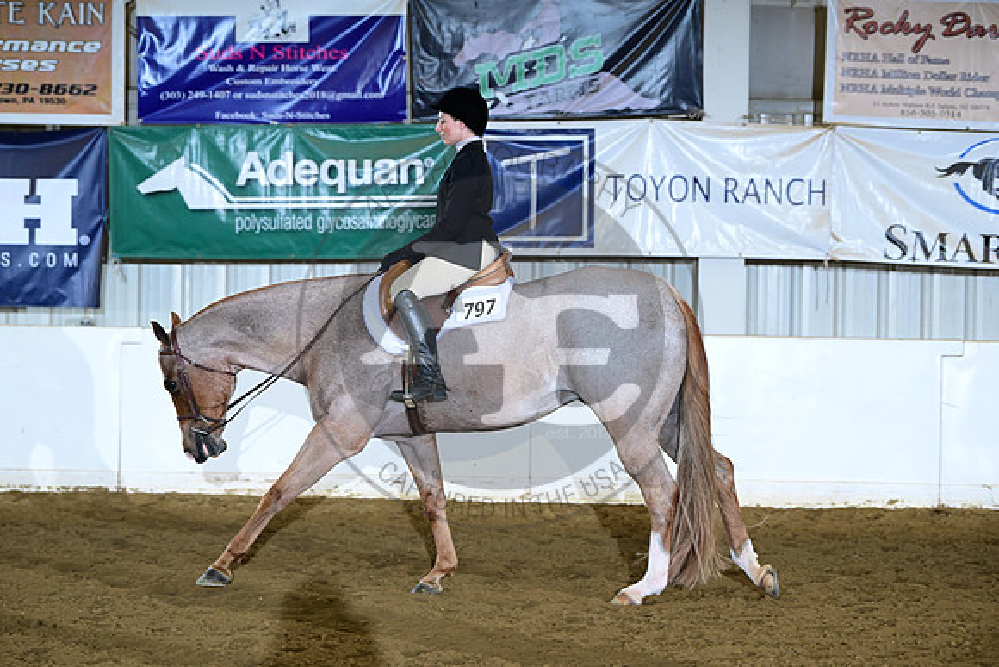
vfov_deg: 10.2
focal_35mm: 135
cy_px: 334
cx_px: 500
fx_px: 3747
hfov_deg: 15.2
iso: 2000
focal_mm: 135
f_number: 4.5
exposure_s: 1/200
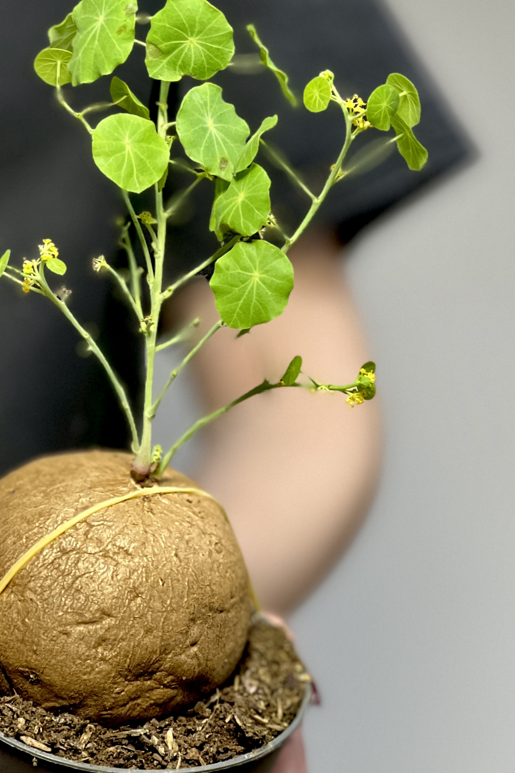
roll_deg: +1.6
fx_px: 3069
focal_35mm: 143
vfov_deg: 14.3
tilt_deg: +0.6
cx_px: 213
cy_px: 355
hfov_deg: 9.6
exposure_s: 1/50
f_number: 2.8
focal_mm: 9
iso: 125
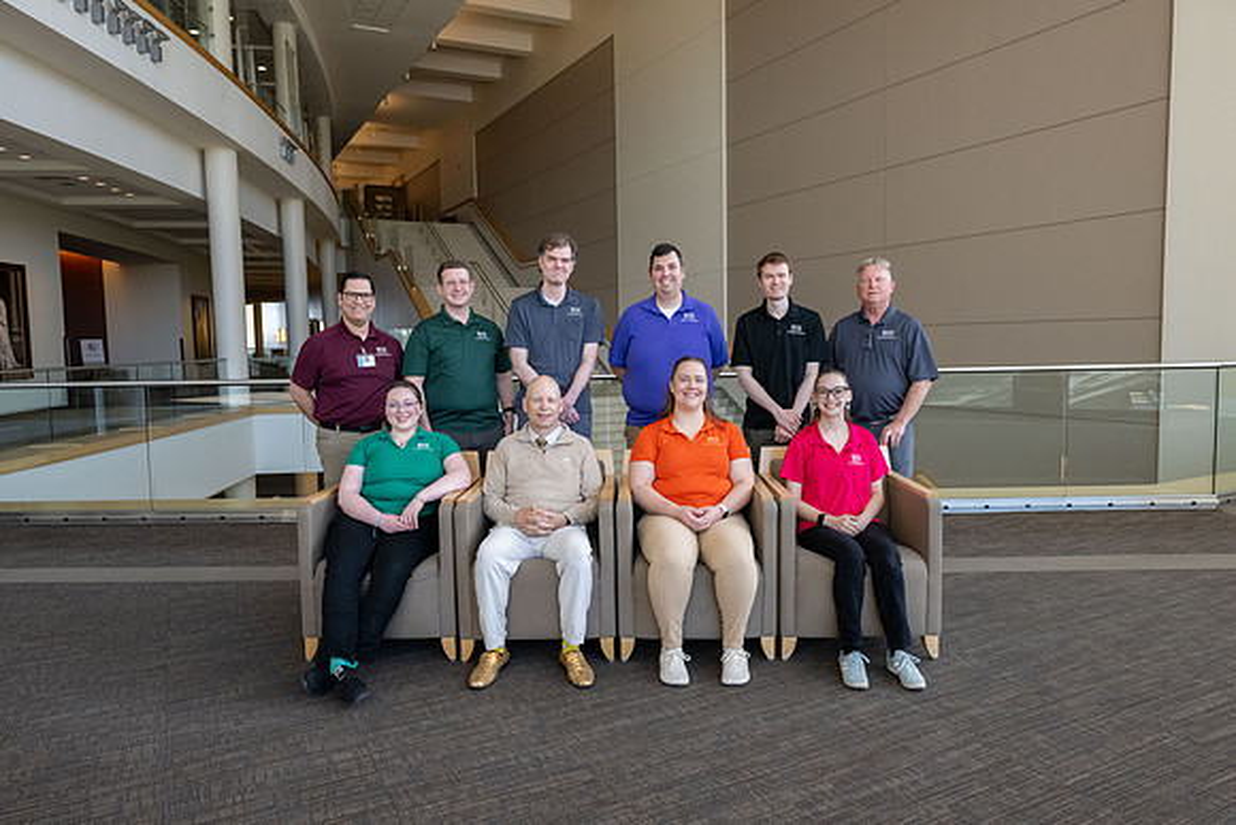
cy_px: 412
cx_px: 618
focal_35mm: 24
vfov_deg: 53.2
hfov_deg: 73.7
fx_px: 824
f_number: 7.1
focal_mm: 24
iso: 3200
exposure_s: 1/320
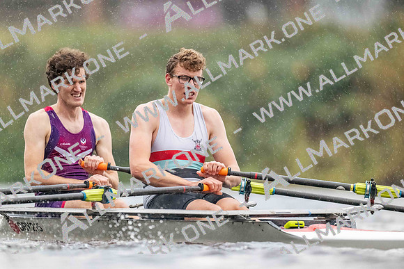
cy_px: 134
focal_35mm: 600
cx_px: 202
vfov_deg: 2.3
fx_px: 6735
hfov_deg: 3.4
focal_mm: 600
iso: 7200
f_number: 4
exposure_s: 1/2500
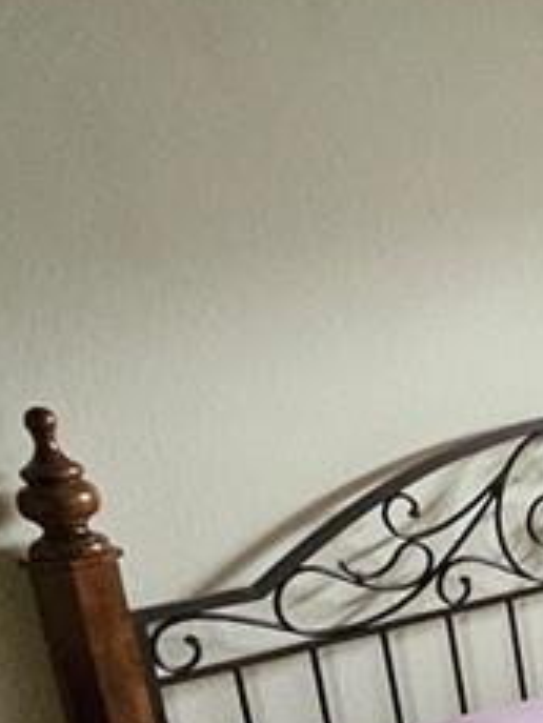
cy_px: 688
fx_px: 1421
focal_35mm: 68
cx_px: 1086
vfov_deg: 27.2
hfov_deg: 16.5
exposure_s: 1/40
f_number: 2.2
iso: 320
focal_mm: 1.74
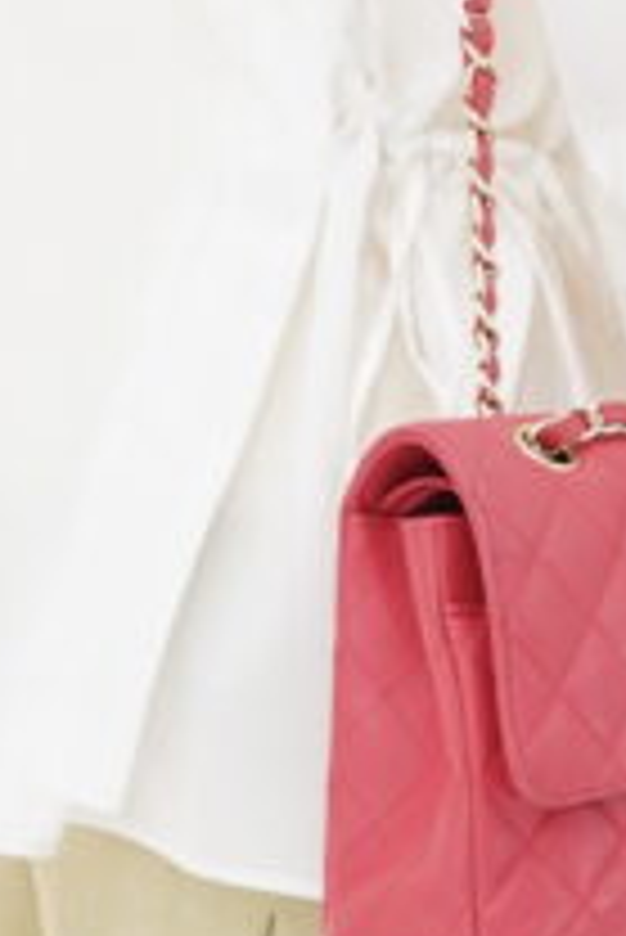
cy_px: -9
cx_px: 412
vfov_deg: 8.3
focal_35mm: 246
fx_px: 6405
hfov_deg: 5.6
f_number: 6.3
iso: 640
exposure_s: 1/8
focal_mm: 50
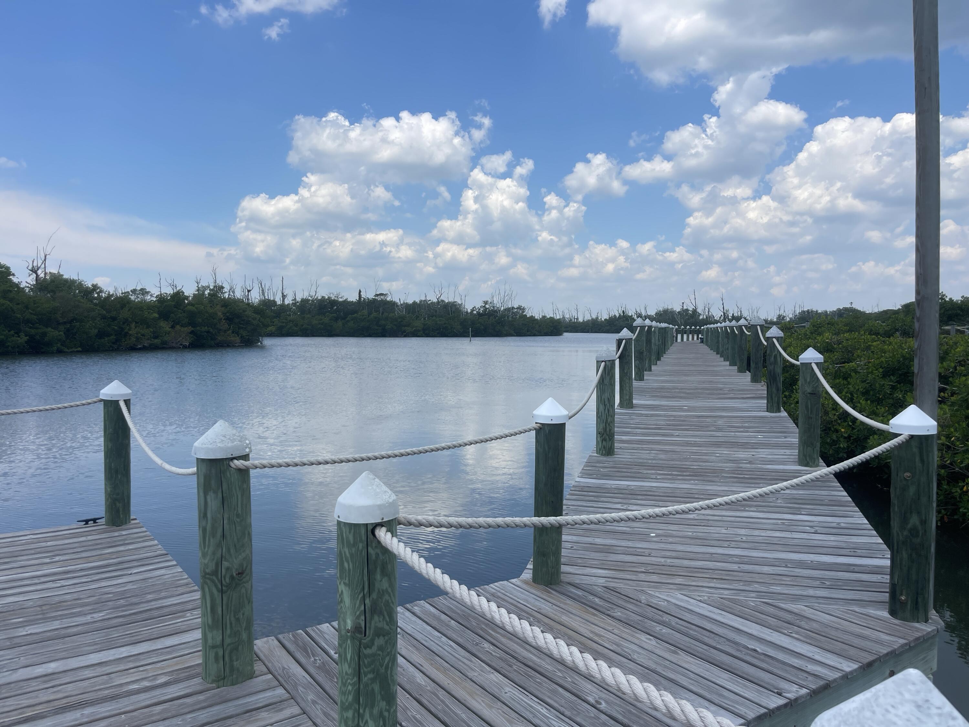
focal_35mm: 25
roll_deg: +0.3
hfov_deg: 69.4
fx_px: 700
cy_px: 364
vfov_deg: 54.9
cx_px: 484
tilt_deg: -3.2
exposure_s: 1/4202
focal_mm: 5.1
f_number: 1.6
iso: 32
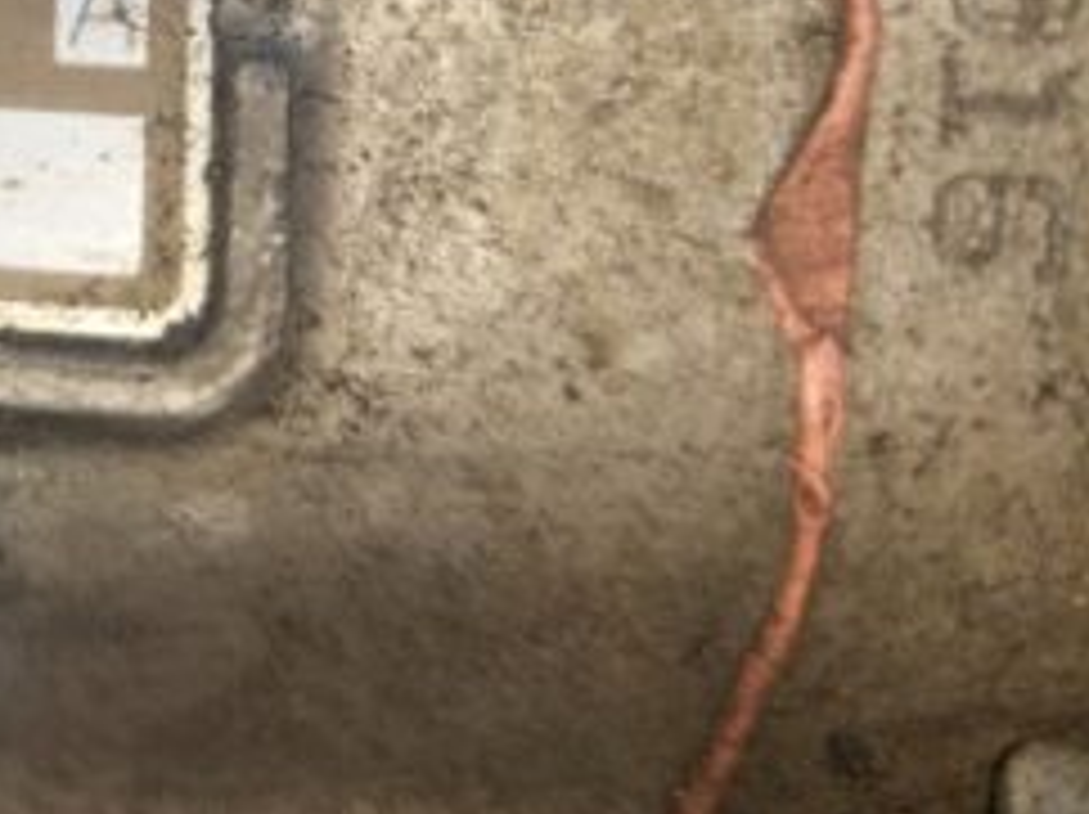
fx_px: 1949
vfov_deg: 22.2
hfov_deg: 27.2
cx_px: -252
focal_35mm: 62
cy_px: -99
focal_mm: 5.23
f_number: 1.8
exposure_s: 1/366
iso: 40
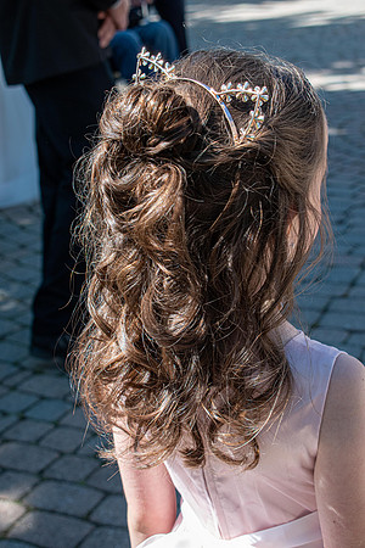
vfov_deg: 28.1
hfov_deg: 18.9
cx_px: 182
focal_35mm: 72
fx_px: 1095
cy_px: 274
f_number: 8
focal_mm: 48
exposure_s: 1/250
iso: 250
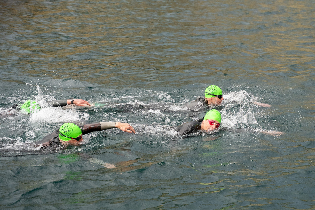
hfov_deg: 27.0
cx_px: 158
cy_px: 105
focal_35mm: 75
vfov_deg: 18.2
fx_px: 656
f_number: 3.5
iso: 1600
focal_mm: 75
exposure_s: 1/2000
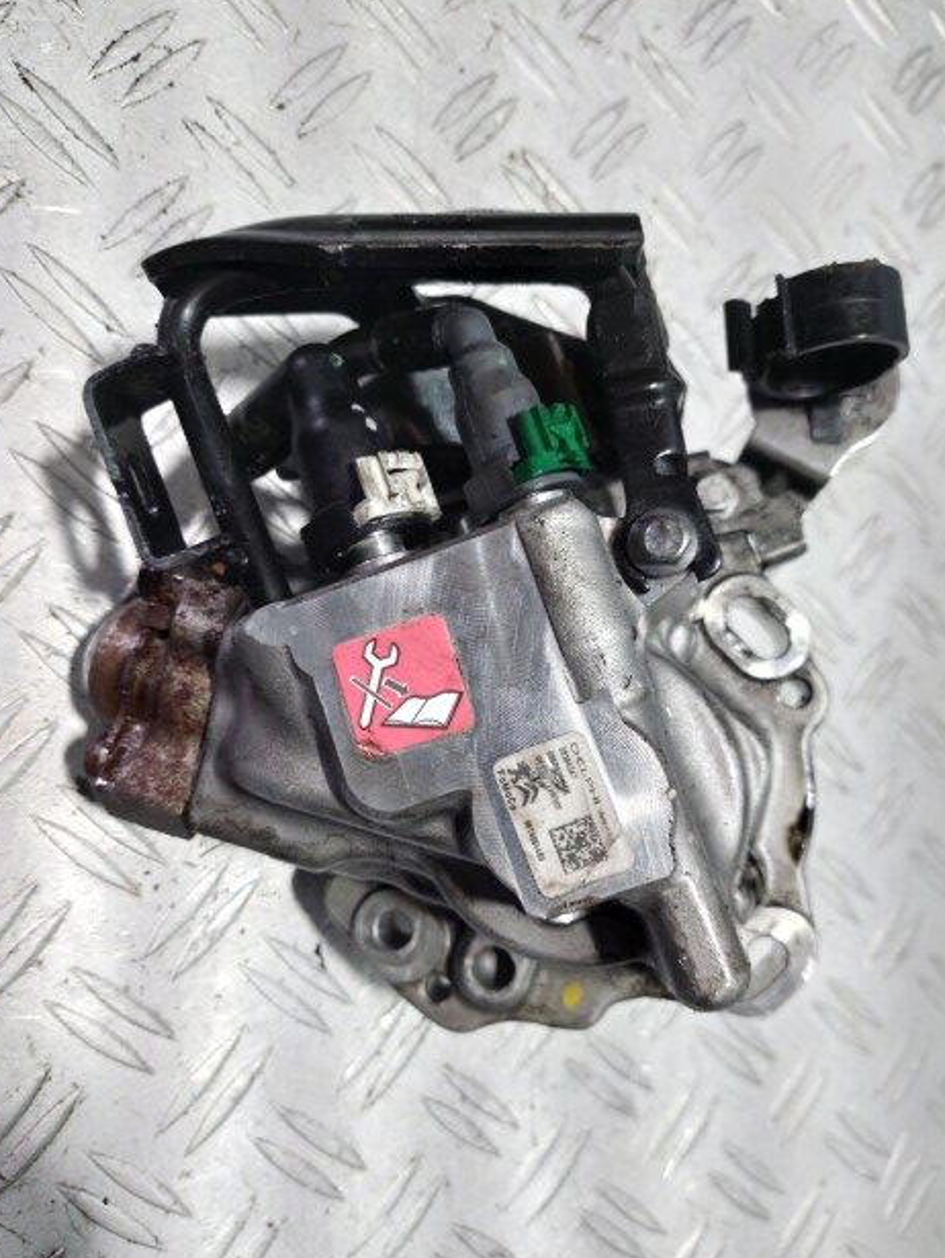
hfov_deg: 53.1
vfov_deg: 67.3
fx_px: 945
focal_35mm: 26
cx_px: 462
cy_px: 644
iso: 50
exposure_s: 1/50
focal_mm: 5.23
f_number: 1.8
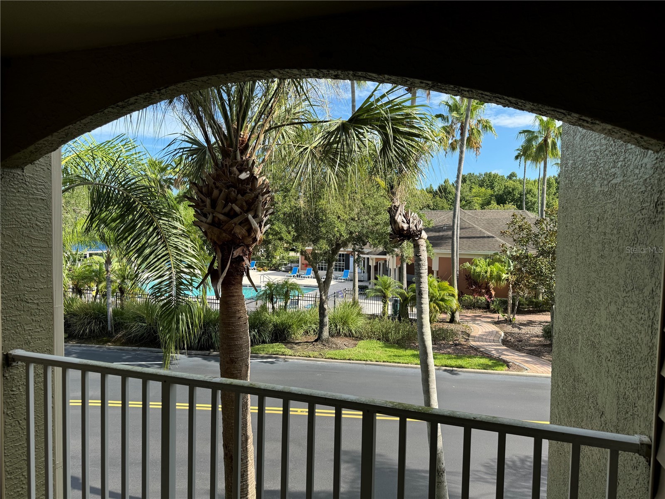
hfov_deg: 71.6
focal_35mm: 24
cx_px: 332
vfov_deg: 56.8
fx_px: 461
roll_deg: -1.2
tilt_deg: -3.2
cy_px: 250
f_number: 1.78
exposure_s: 1/1869
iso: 80
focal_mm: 6.76
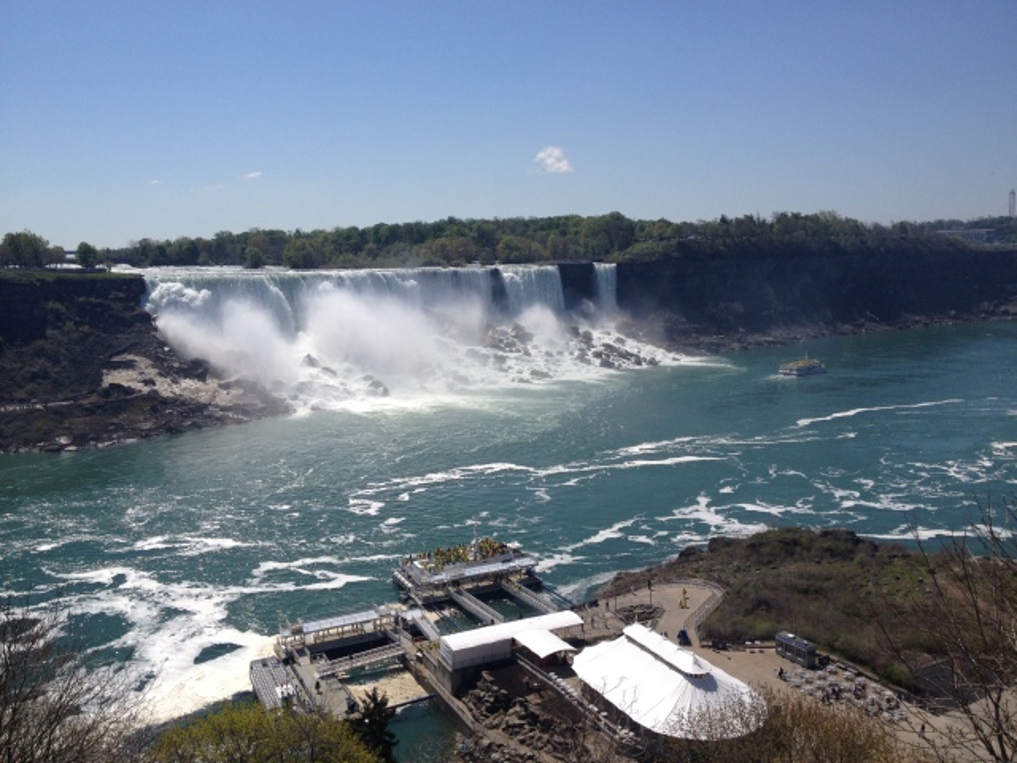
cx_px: 508
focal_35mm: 35
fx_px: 1028
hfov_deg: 52.6
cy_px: 382
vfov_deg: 40.7
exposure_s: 1/3247
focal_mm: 4.28
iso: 50
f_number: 2.4
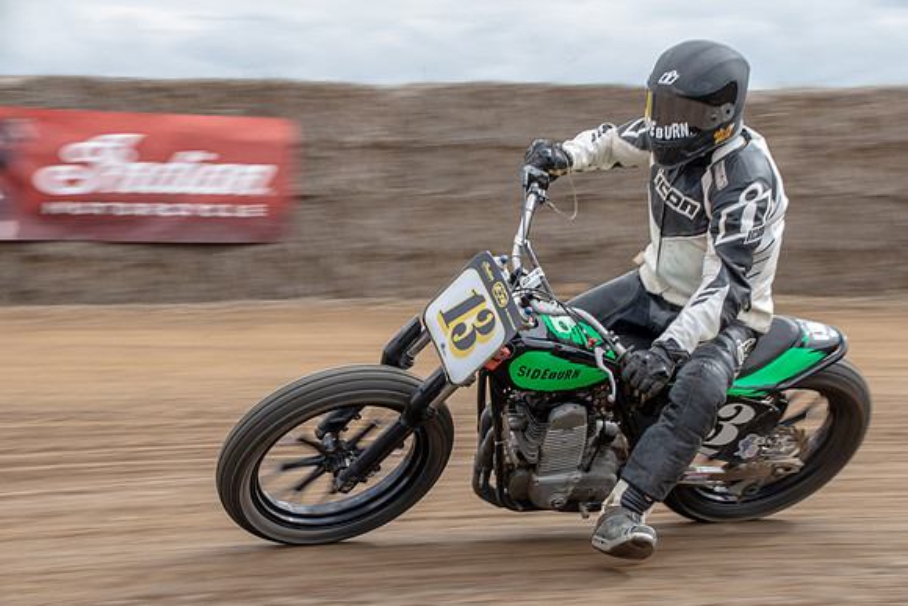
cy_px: 304
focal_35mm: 104
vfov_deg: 13.1
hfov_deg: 19.6
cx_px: 468
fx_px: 2630
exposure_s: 1/160
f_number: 9
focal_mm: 66
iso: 200
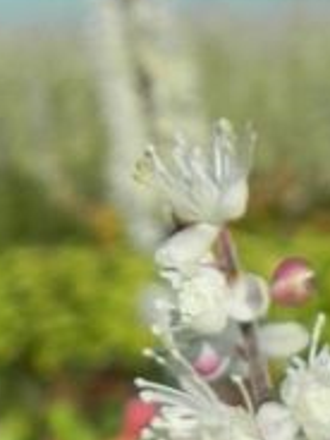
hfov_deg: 8.9
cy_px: 538
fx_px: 2046
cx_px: 564
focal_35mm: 161
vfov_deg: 12.0
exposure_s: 1/1250
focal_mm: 6.6
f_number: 3.5
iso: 160
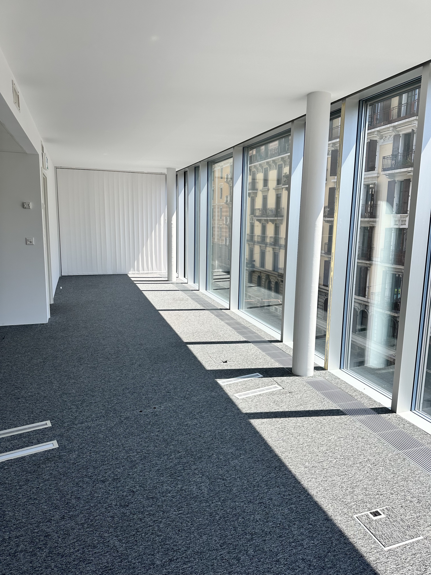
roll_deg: -0.9
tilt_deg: -8.3
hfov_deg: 56.8
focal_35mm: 24
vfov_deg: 71.6
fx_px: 398
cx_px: 216
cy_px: 288
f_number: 1.78
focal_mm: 6.86
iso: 80
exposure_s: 1/1119
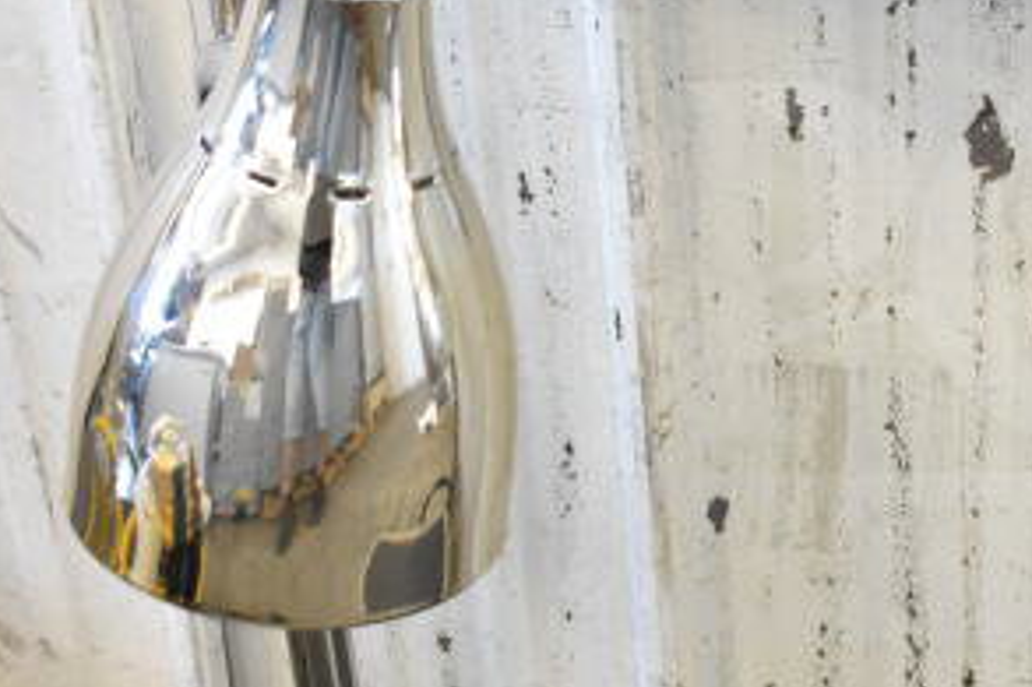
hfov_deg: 19.9
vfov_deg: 13.7
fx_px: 2865
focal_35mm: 100
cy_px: 361
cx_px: 1000
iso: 1600
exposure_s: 1/60
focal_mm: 32
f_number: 4.5
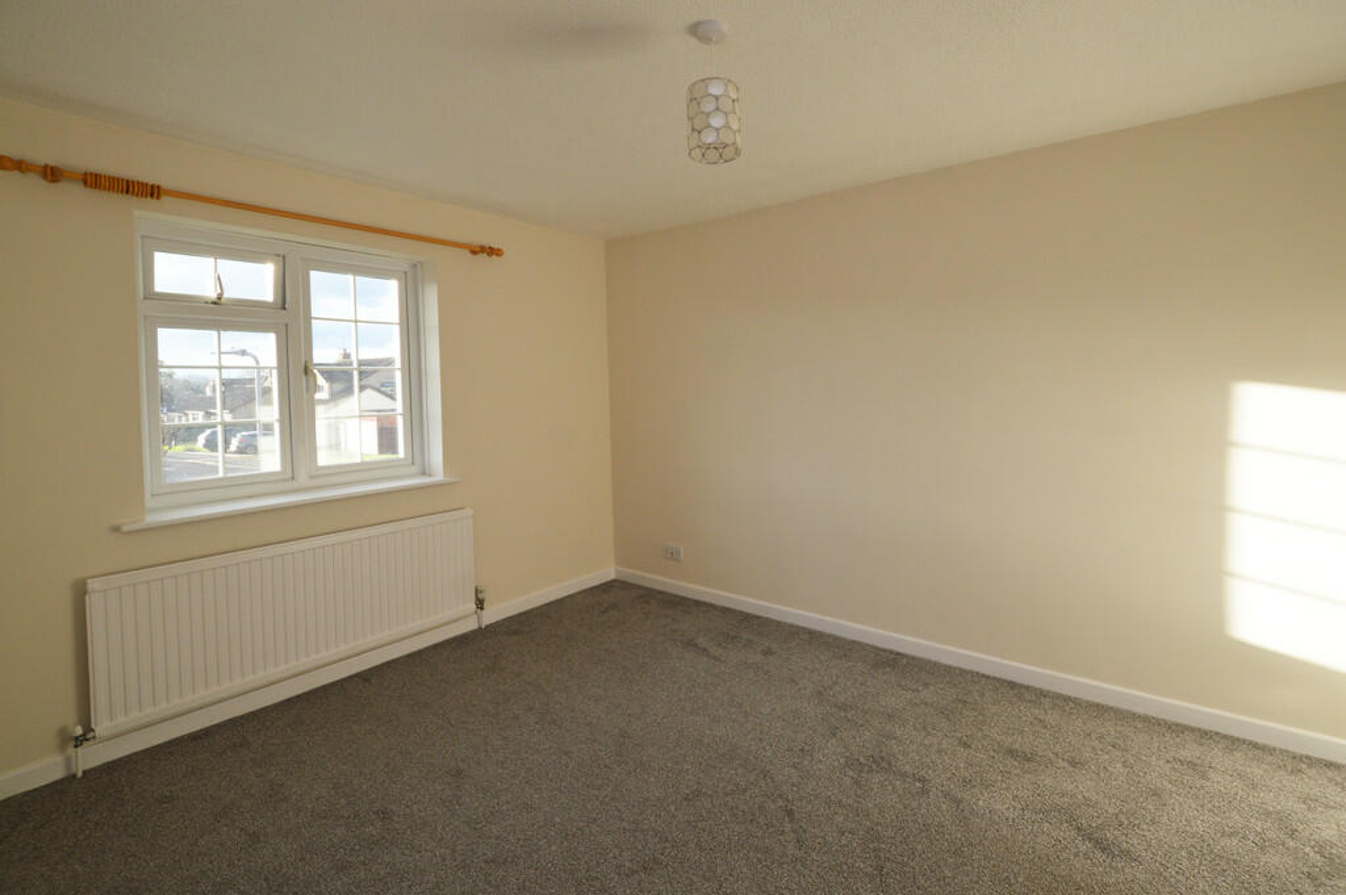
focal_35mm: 15
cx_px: 673
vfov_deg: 77.2
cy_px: 448
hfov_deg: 100.4
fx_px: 560
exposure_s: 1/125
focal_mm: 10
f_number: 5.6
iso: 250
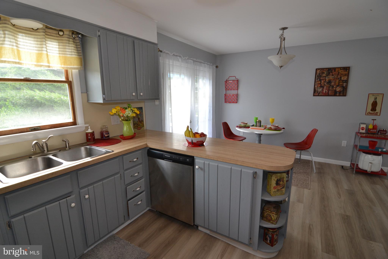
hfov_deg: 95.0
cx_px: 194
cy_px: 130
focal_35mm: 16
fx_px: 178
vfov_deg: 72.0
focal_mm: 11
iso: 400
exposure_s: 1/125
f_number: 5.6
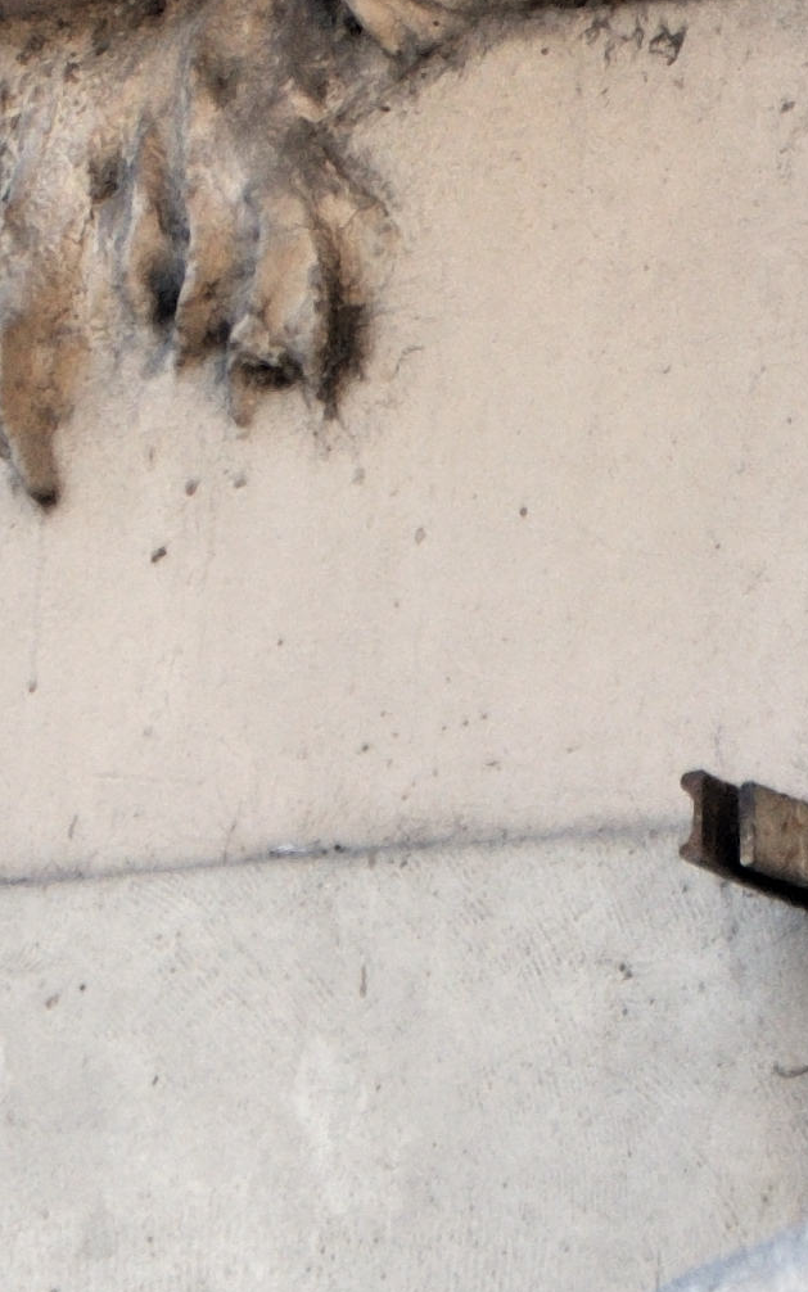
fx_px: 61922
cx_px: -534
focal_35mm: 1758
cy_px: -448
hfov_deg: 0.7
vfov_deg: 1.2
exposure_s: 1/125
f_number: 5.6
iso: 320
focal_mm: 270
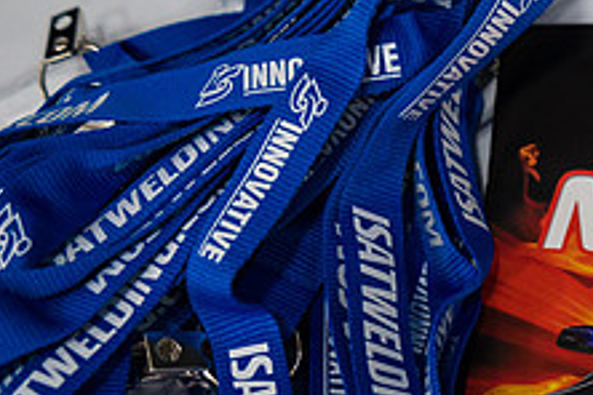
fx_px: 1334
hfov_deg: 22.9
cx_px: 721
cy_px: 478
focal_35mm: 81
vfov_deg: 16.2
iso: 2500
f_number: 4
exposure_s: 1/200
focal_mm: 31
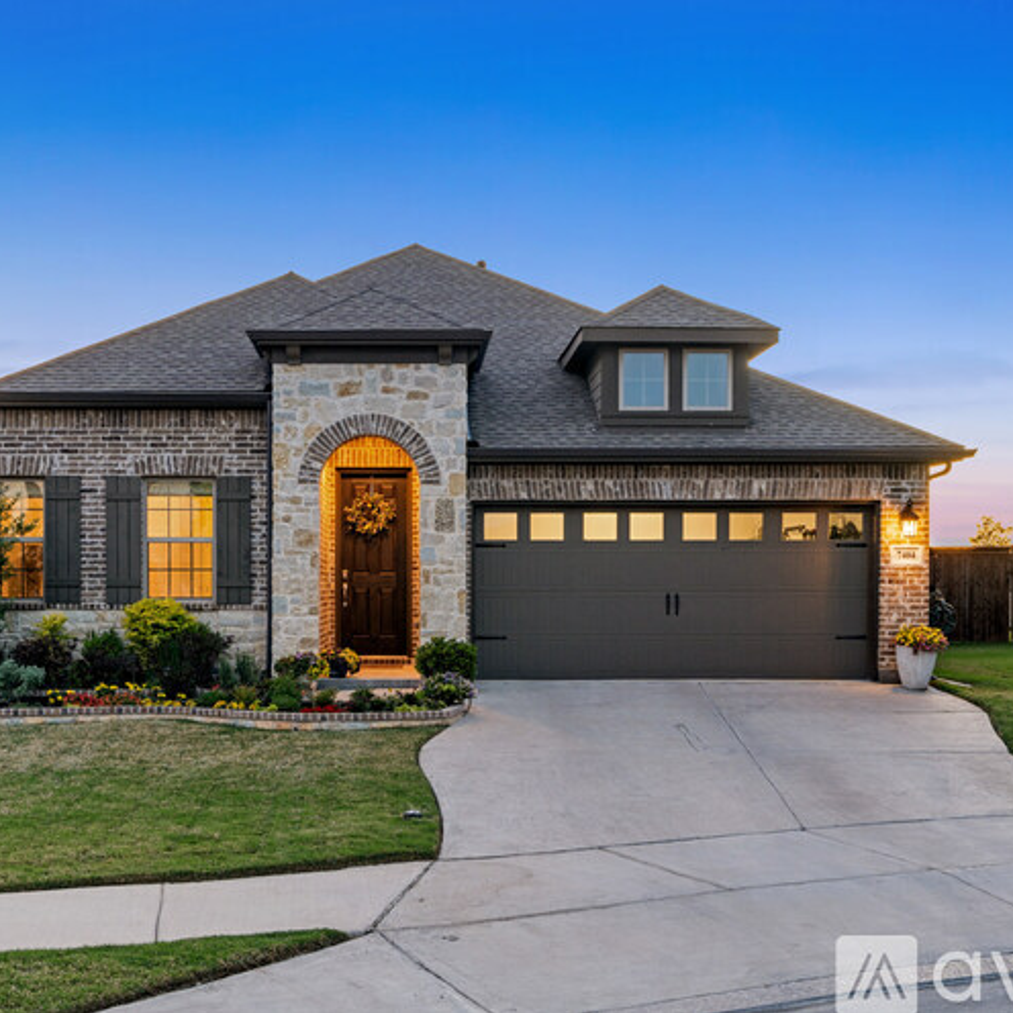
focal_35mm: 45
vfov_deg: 37.6
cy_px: 506
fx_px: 1490
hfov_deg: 37.4
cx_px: 400
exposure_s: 1.3
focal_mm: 35
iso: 100
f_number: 13
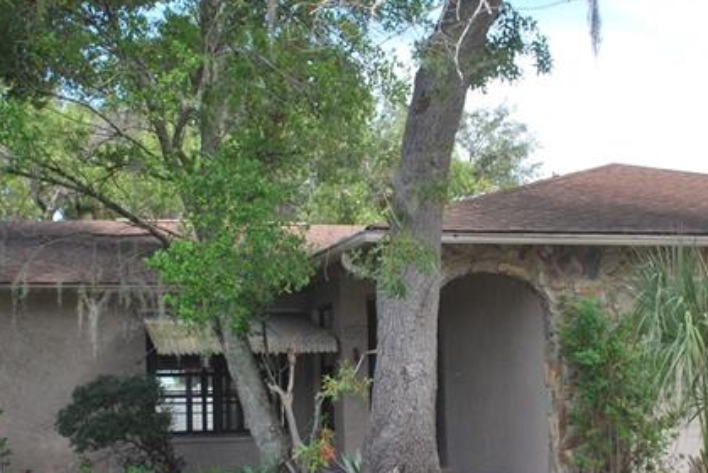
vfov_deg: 20.6
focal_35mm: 66
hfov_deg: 30.5
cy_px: 286
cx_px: 362
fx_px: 1299
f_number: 6.3
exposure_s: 1/200
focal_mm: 18
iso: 100
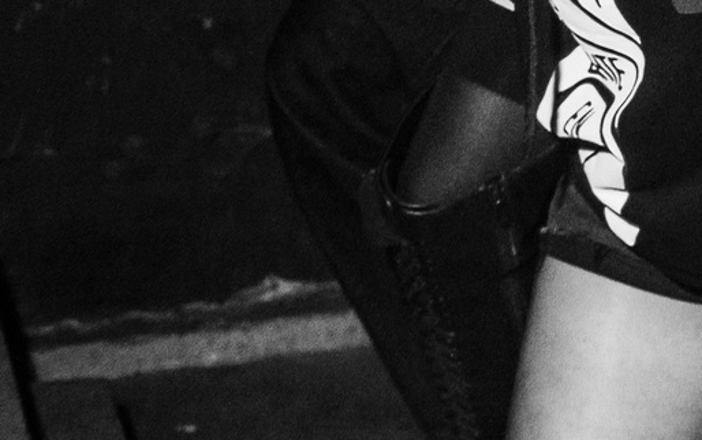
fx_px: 2718
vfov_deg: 8.7
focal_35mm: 142
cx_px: 777
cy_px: -495
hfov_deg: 14.4
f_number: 5
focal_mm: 28
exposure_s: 1/15
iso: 500
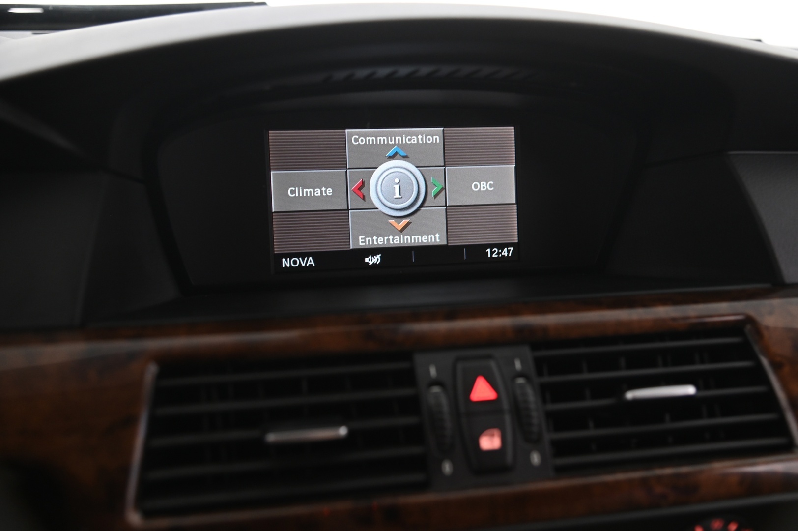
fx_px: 975
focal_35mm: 44
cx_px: 399
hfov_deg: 44.5
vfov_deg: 30.5
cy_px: 266
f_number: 4
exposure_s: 1/15
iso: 2000
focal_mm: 44
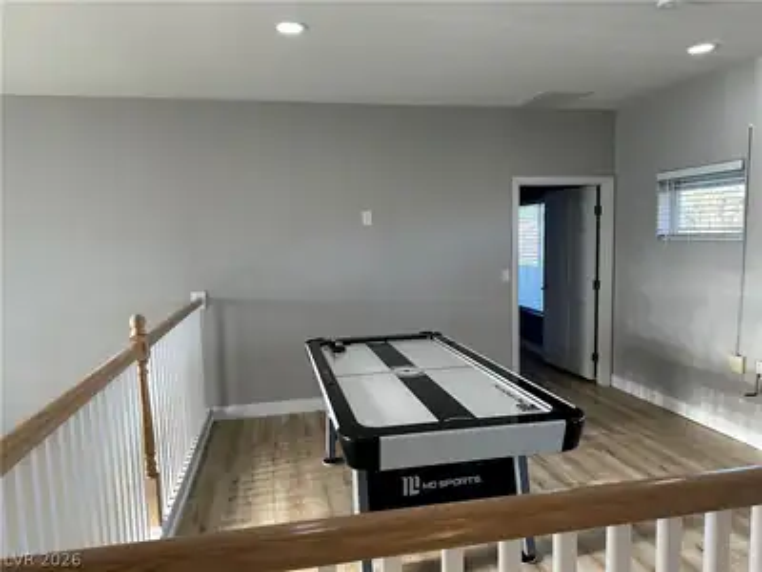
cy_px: 286
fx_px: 528
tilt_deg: -5.6
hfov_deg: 71.6
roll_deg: +0.6
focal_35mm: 24
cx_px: 381
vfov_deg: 56.8
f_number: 1.78
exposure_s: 1/124
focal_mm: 6.86
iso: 64
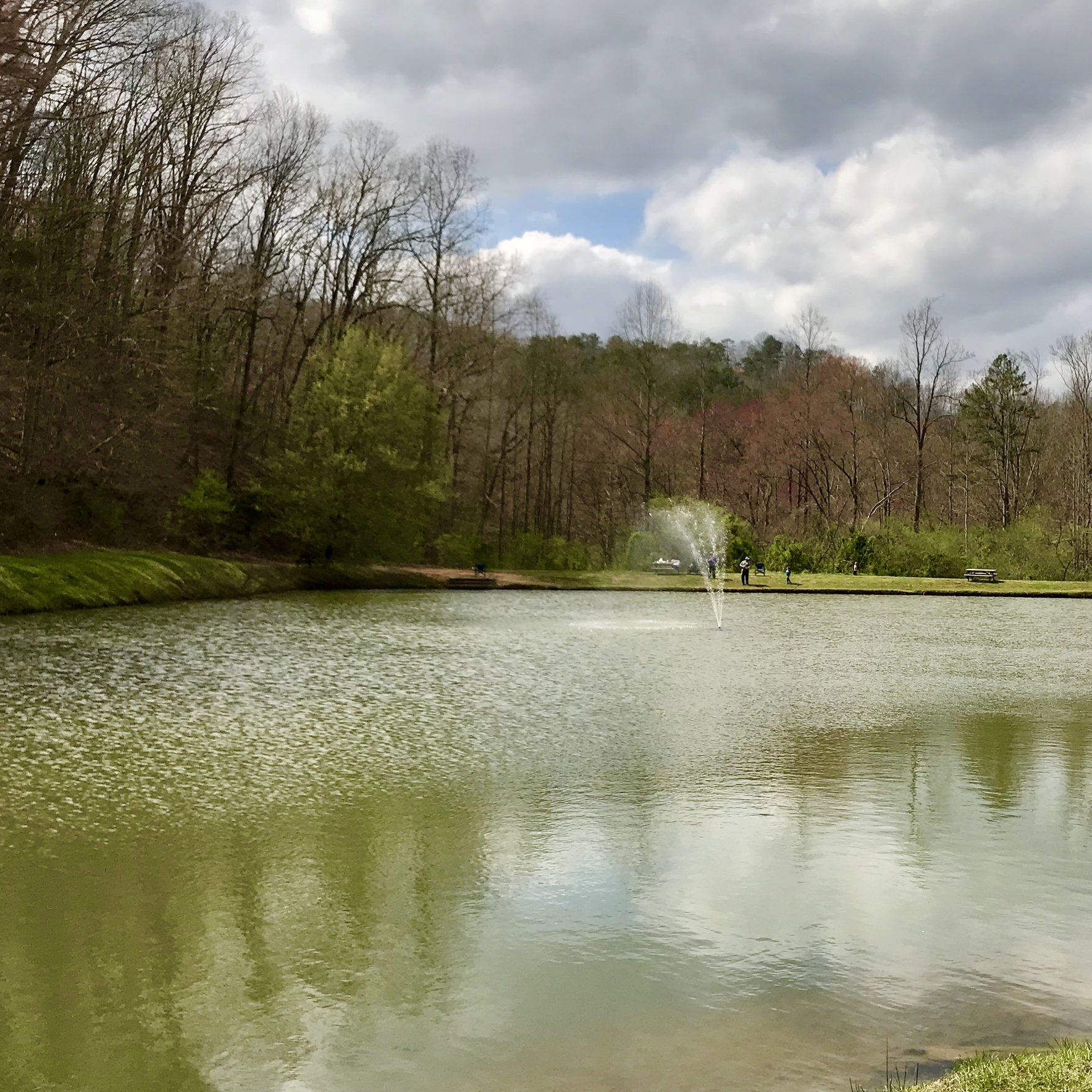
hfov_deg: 38.1
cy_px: 551
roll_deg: -0.8
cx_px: 832
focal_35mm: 43
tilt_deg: +0.8
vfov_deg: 39.2
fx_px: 1535
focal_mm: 3.99
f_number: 1.8
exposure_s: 1/4000
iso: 20
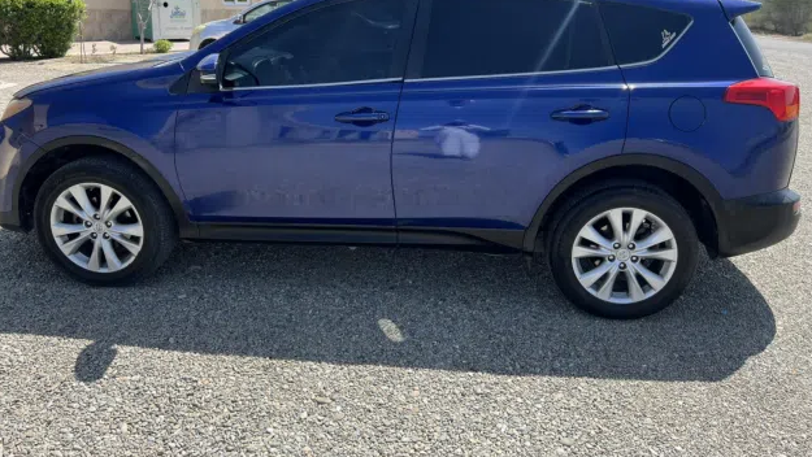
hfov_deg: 66.0
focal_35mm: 29
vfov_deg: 39.8
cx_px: 408
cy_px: 158
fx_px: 625
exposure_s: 1/1724
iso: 50
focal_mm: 5.7
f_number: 1.5
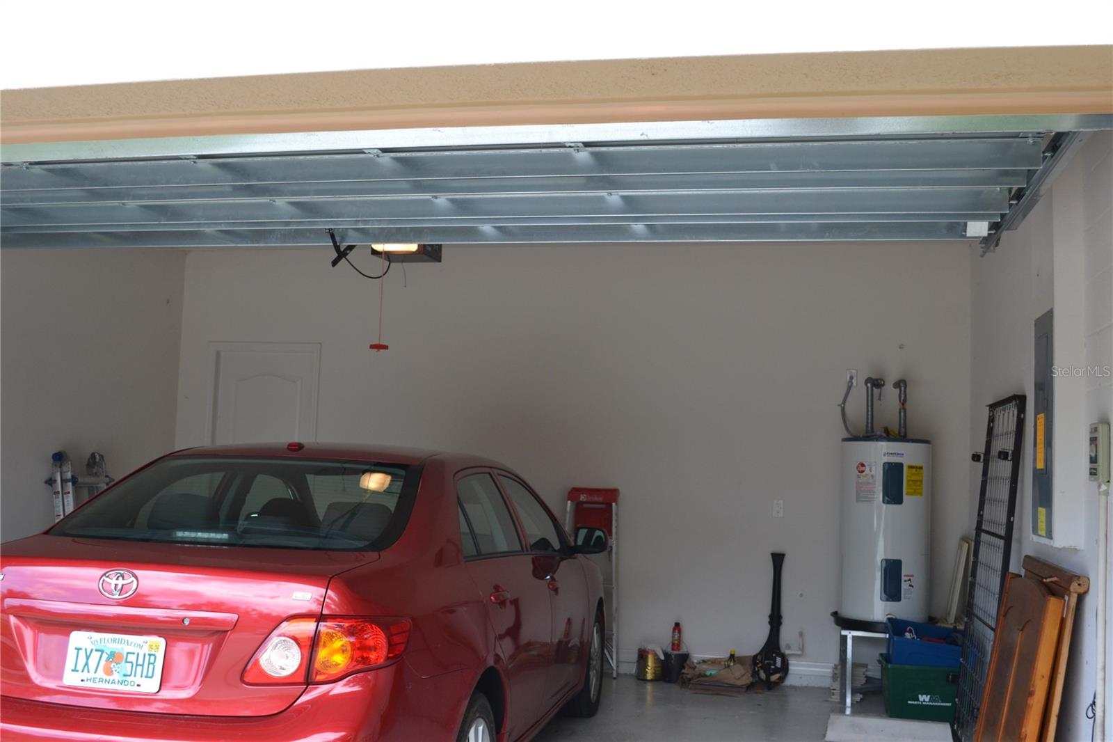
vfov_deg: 36.9
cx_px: 556
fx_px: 1113
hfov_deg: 53.1
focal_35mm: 36
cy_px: 371
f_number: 5.6
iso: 400
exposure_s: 1/125
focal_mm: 24
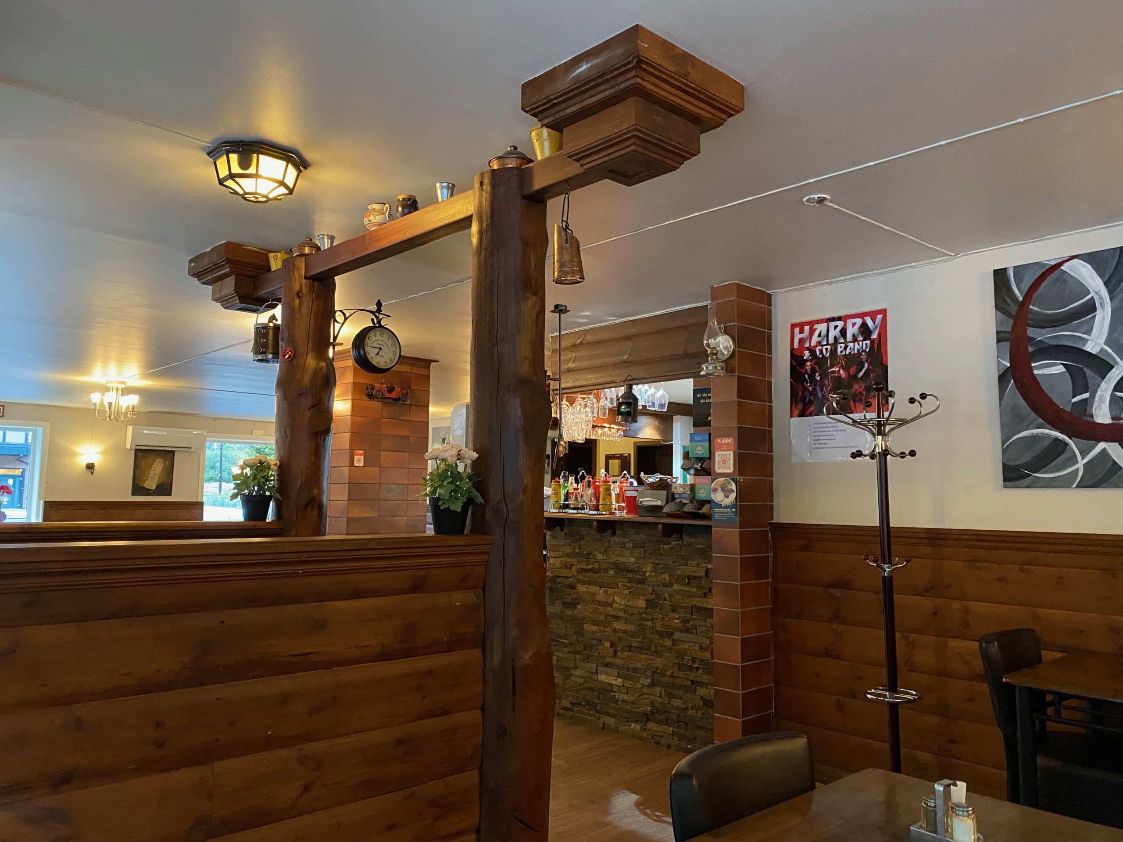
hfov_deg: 67.3
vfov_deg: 53.1
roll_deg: -1.7
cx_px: 562
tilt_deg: +5.5
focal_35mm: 26
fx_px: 843
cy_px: 421
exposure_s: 1/25
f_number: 1.8
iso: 500
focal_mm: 4.25
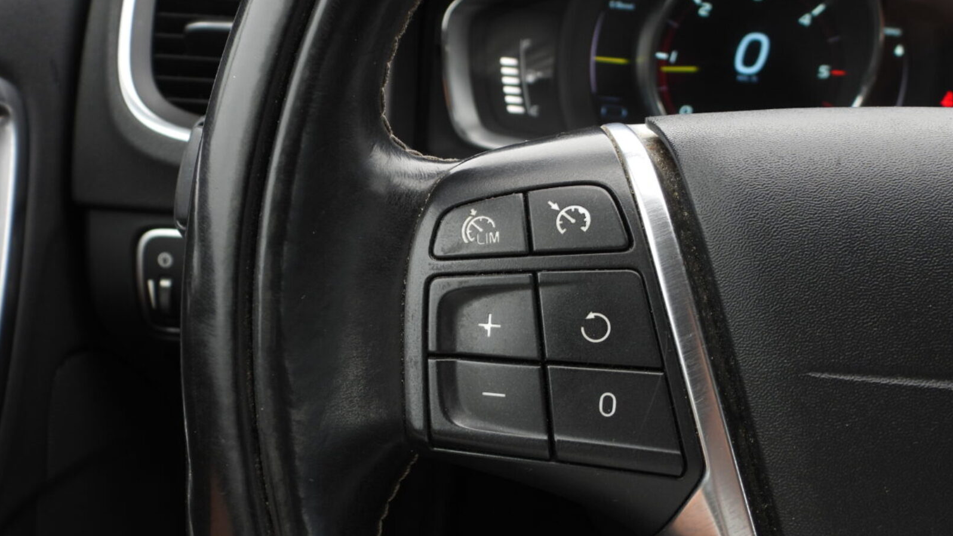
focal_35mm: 35
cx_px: 476
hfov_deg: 56.6
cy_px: 254
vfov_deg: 33.7
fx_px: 885
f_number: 3.2
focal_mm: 5.8
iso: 100
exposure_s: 1/50
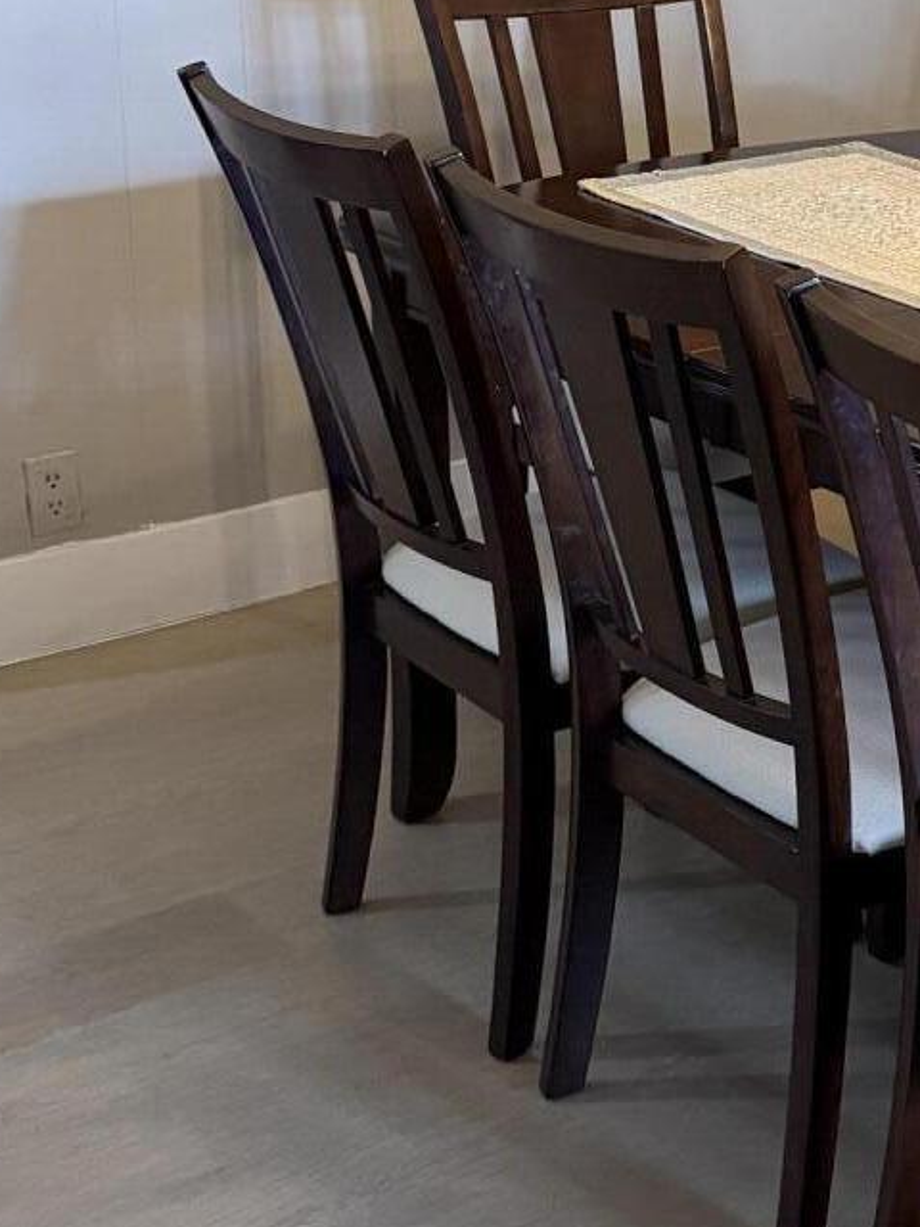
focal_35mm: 75
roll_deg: -3.8
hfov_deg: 18.4
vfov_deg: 25.7
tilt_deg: -16.6
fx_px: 2658
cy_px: 305
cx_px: 1163
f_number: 1.78
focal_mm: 6.76
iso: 500
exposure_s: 1/60
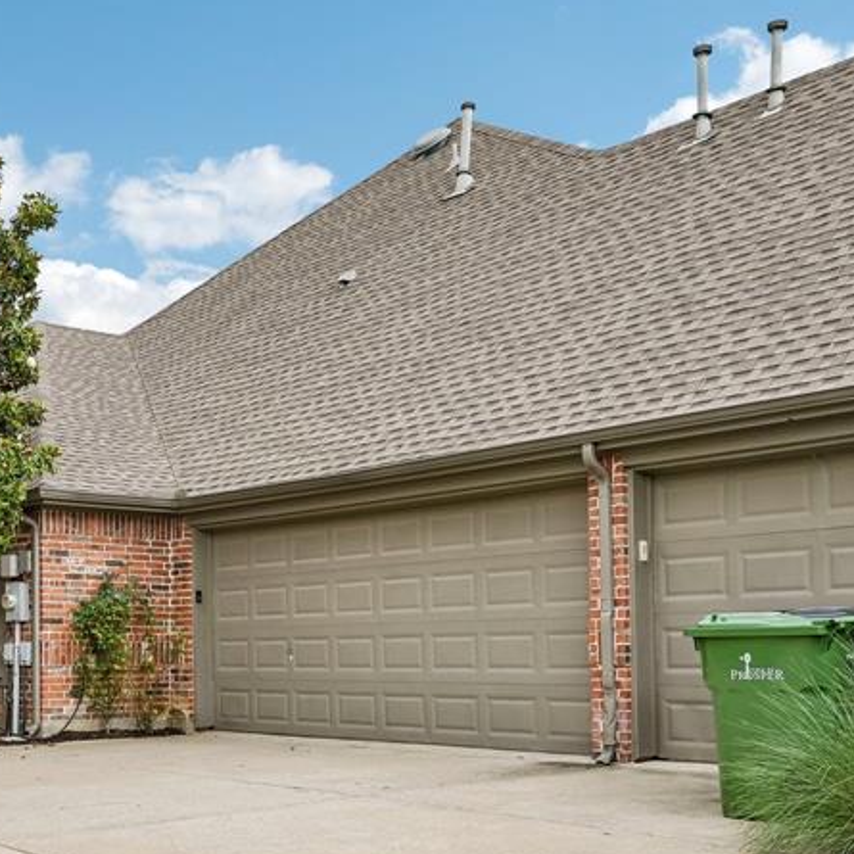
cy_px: 614
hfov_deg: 36.5
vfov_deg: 37.6
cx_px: 125
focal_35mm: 44
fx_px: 1227
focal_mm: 22.5
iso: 400
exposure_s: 1/200
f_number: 8
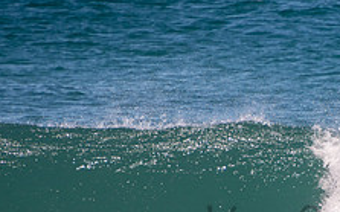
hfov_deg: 1.3
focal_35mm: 1590
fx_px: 14722
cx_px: 364
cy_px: 216
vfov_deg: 0.8
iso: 250
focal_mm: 400
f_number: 5.6
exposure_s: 1/1250
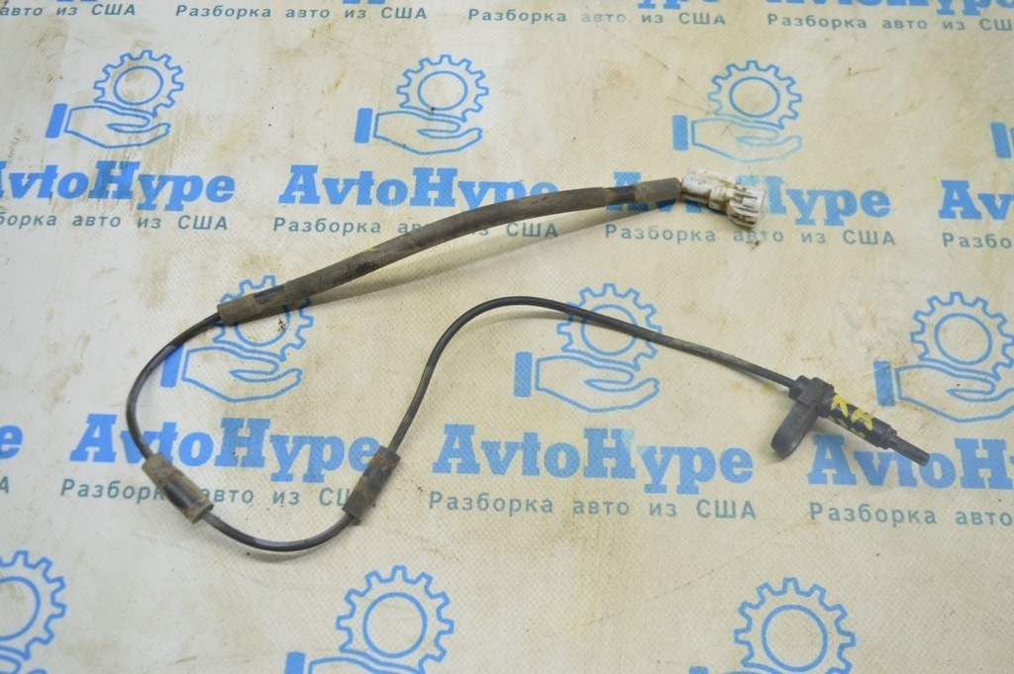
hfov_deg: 55.1
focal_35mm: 34
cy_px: 337
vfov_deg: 38.3
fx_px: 971
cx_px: 507
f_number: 3.8
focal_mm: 23
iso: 400
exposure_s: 1/40
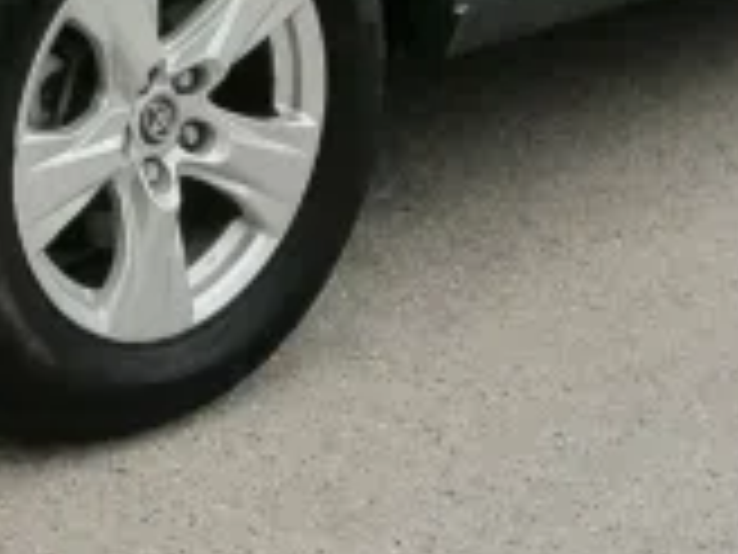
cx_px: 86
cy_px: -266
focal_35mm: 129
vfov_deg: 11.1
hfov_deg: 15.1
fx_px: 2750
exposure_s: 1/515
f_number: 1.8
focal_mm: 3.95
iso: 50
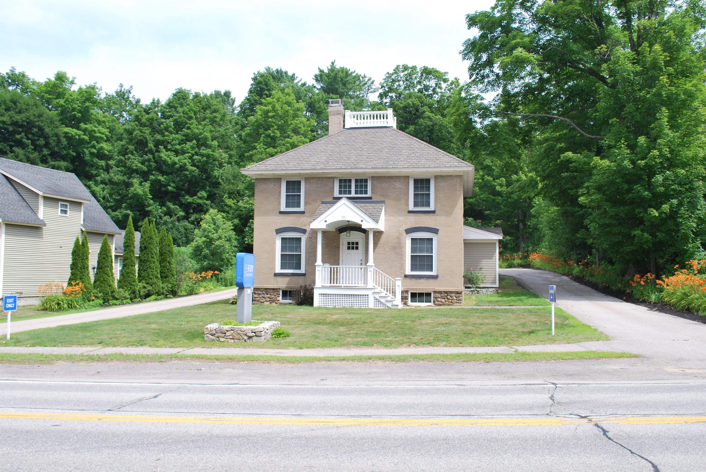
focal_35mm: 33
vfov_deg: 40.1
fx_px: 648
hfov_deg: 57.2
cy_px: 236
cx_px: 353
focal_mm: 22
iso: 100
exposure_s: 1/200
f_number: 7.1
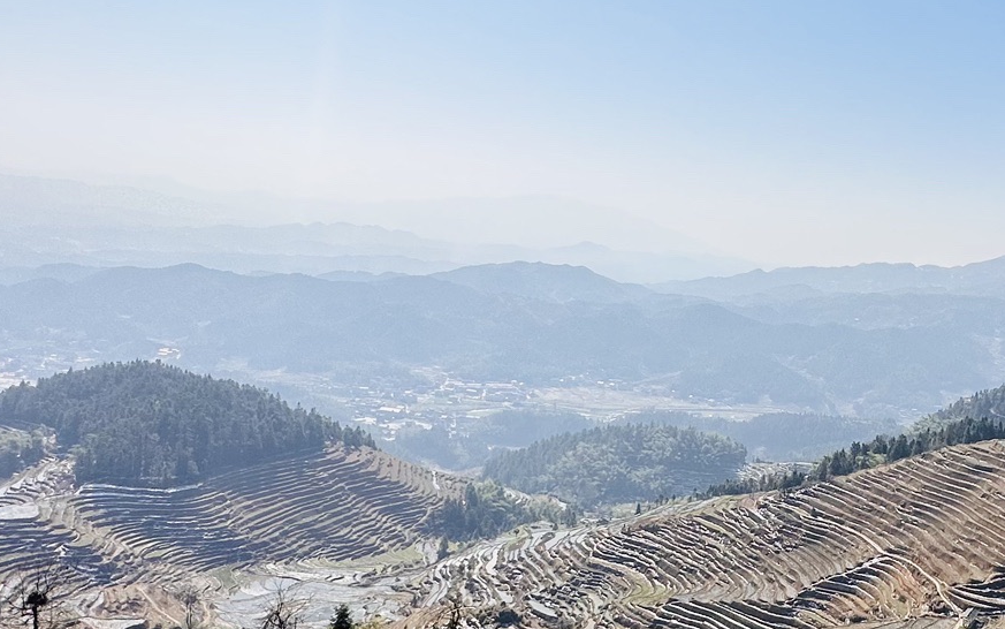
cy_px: 359
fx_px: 931
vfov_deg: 37.2
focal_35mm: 34
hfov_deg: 52.9
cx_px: 807
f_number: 2.2
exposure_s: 1/2959
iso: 50
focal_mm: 2.22
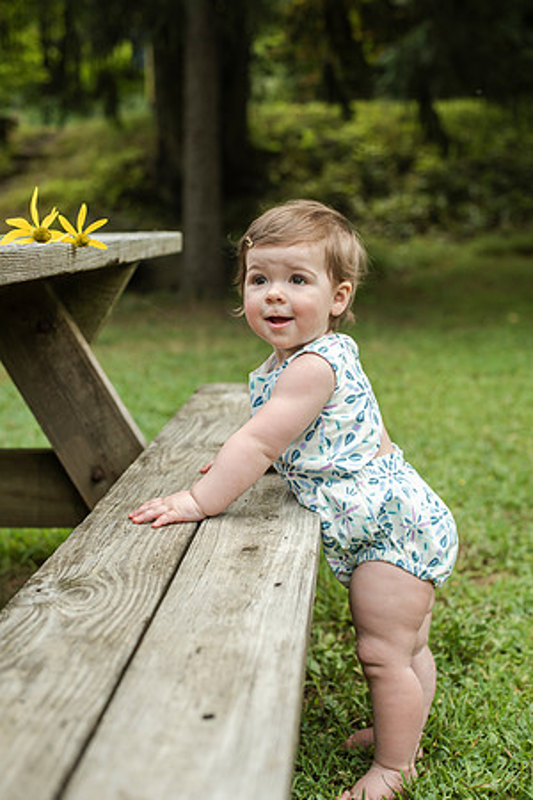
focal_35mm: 50
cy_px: 400
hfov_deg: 27.0
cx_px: 266
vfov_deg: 39.6
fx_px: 1110
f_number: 3.5
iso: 640
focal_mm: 50
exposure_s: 1/1600
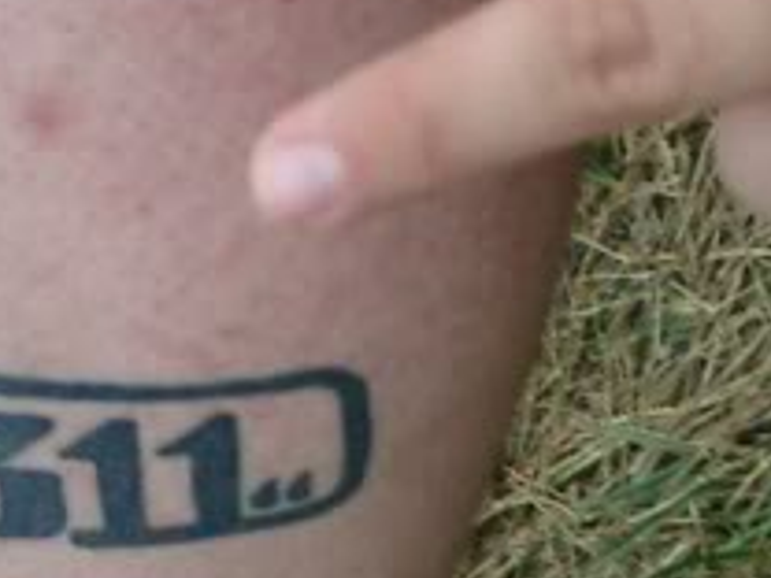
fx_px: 2472
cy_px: 359
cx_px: 215
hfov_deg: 17.6
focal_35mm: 111
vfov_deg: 13.3
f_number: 3.2
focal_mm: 7.5
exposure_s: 1/125
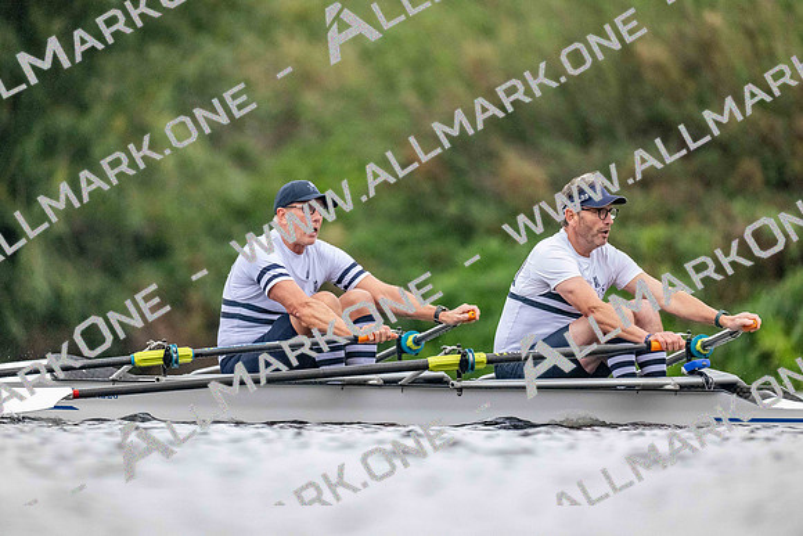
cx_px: 402
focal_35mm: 600
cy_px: 268
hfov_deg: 3.4
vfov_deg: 2.3
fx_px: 13386
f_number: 4
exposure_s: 1/2500
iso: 5000
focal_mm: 600
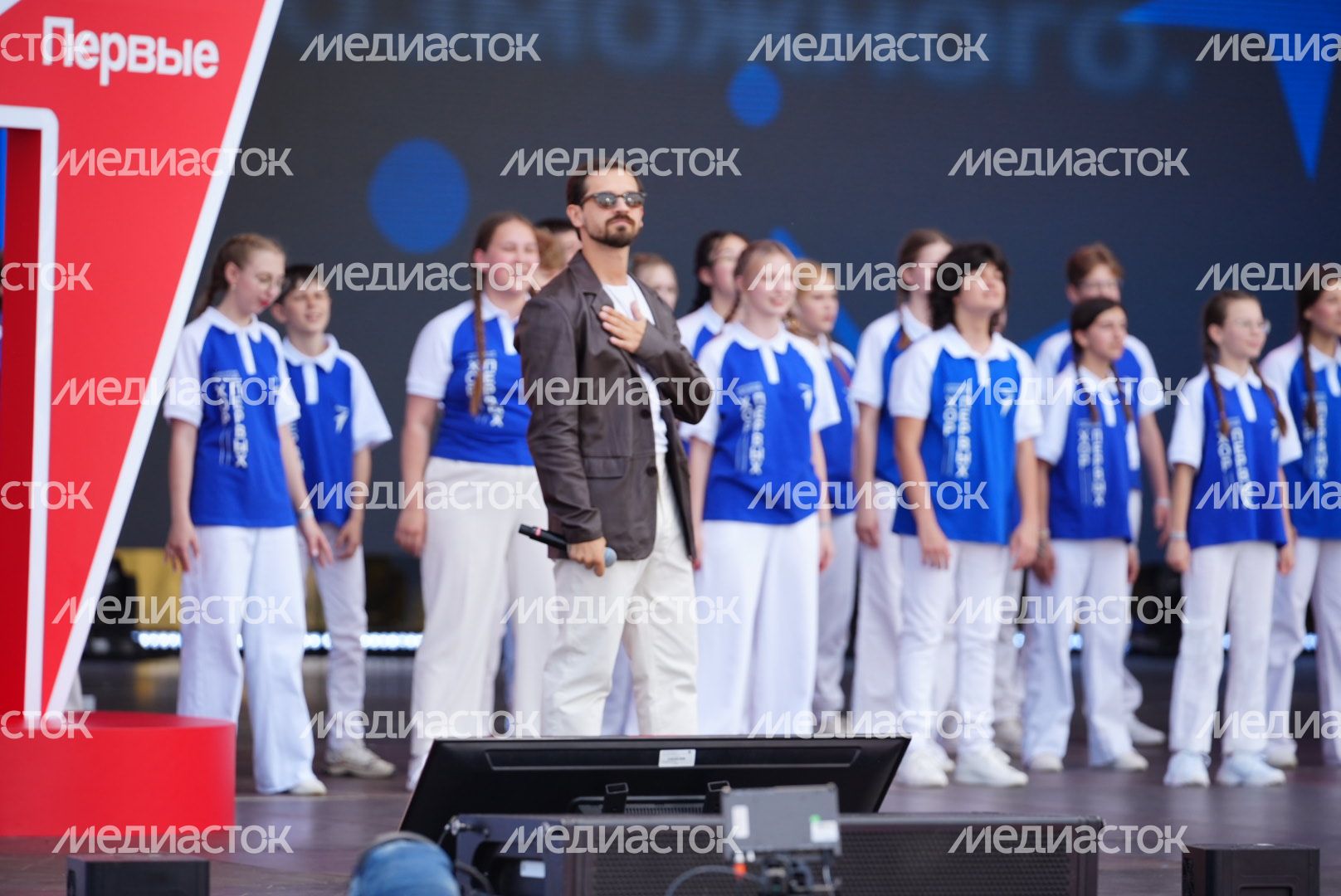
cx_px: 670
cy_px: 448
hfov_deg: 10.3
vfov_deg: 6.9
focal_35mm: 200
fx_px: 7455
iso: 500
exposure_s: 1/1600
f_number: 4
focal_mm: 200
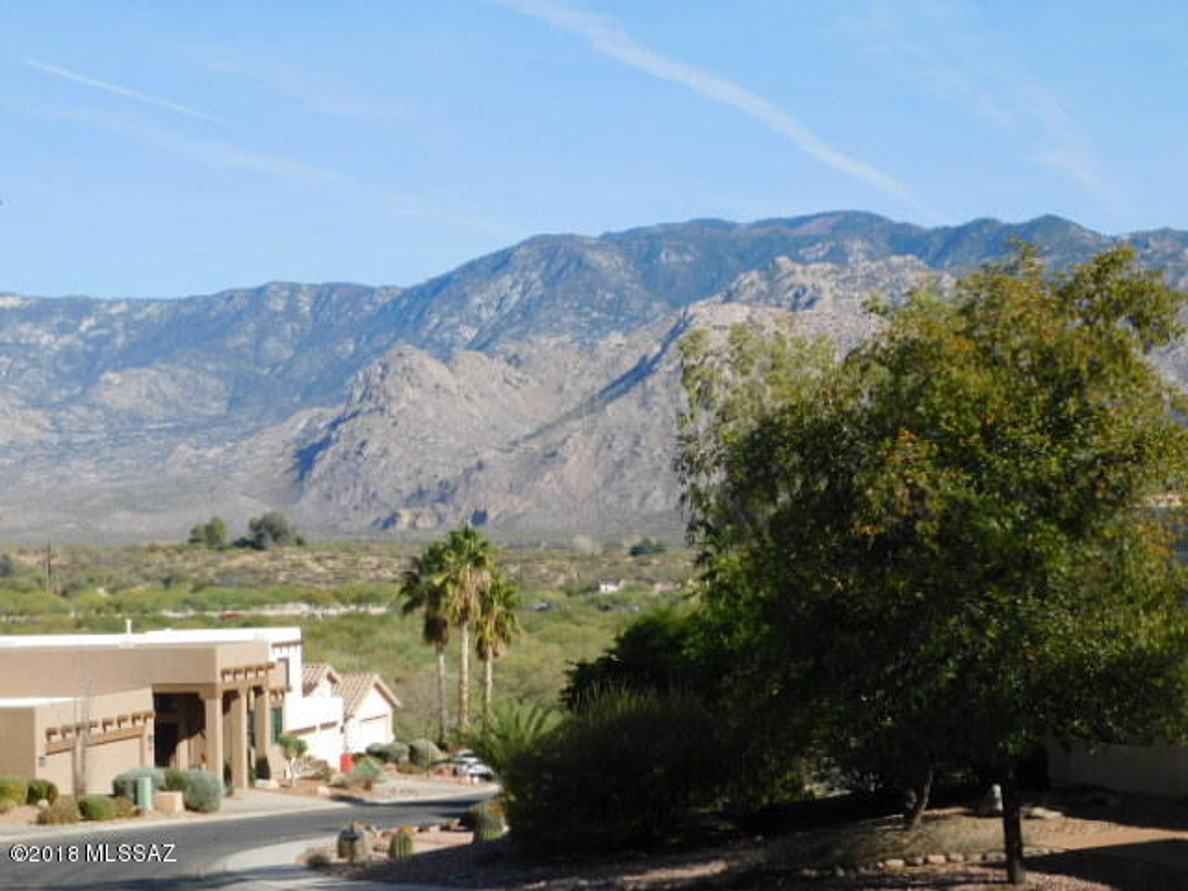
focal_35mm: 71
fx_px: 2437
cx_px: 594
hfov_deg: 27.4
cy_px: 446
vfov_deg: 20.7
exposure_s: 1/800
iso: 125
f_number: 4.3
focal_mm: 12.6
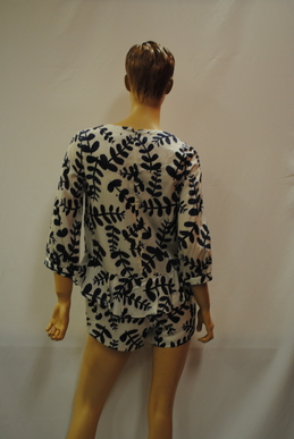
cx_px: 147
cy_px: 220
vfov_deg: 43.6
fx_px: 550
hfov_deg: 29.9
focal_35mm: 45
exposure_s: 1/30
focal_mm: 30
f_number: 4.5
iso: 250
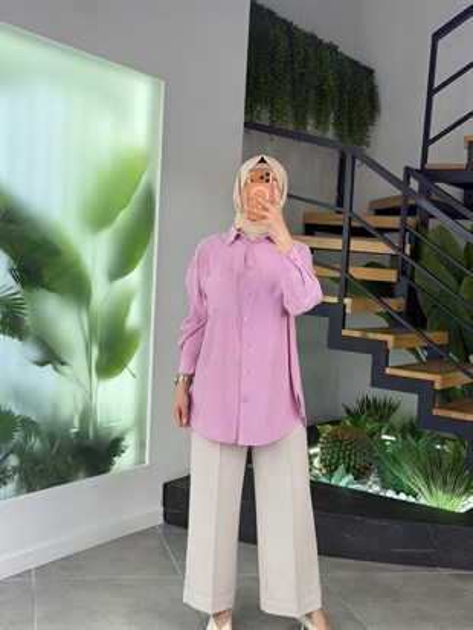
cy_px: 315
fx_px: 874
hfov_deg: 30.3
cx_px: 236
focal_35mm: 48
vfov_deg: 39.6
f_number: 1.78
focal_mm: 6.76
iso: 50
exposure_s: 1/151
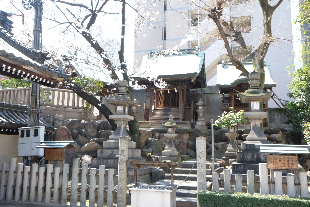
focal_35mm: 31
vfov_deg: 42.3
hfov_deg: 60.3
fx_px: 267
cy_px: 104
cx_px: 155
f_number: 9
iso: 400
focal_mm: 20.5
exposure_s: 1/60
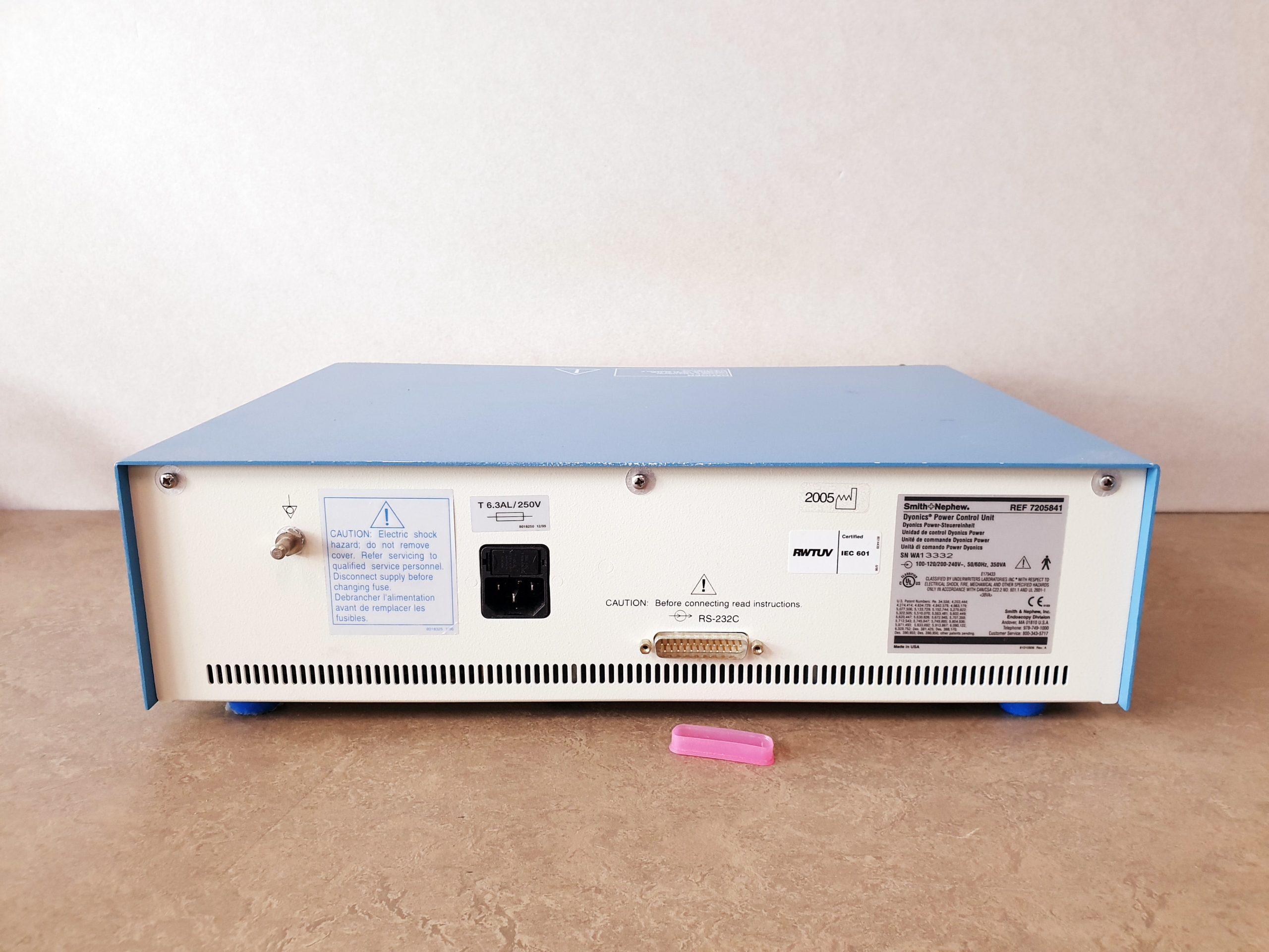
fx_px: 953
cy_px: 476
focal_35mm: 26
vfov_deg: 53.1
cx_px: 634
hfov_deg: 67.3
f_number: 2.4
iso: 200
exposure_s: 1/50
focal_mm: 4.3
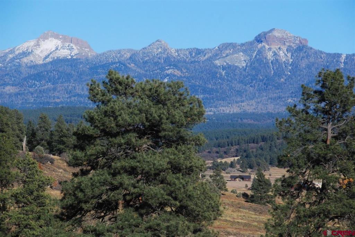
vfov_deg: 7.1
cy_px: 118
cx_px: 178
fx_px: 1925
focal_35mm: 195
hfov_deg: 10.5
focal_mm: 130
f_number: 8
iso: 400
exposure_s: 1/1000
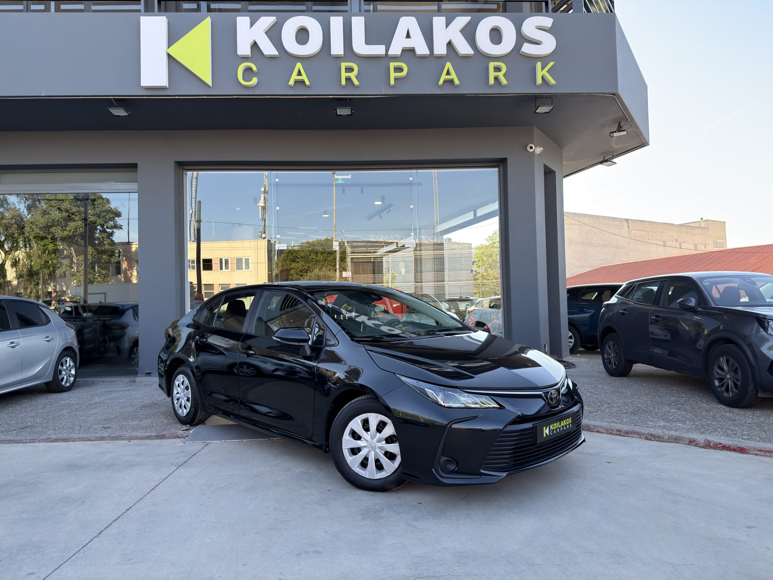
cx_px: 386
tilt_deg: +2.2
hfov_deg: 71.6
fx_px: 536
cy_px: 290
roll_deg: +1.8
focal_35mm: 24
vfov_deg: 56.8
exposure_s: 1/590
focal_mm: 6.76
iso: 80
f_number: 1.78
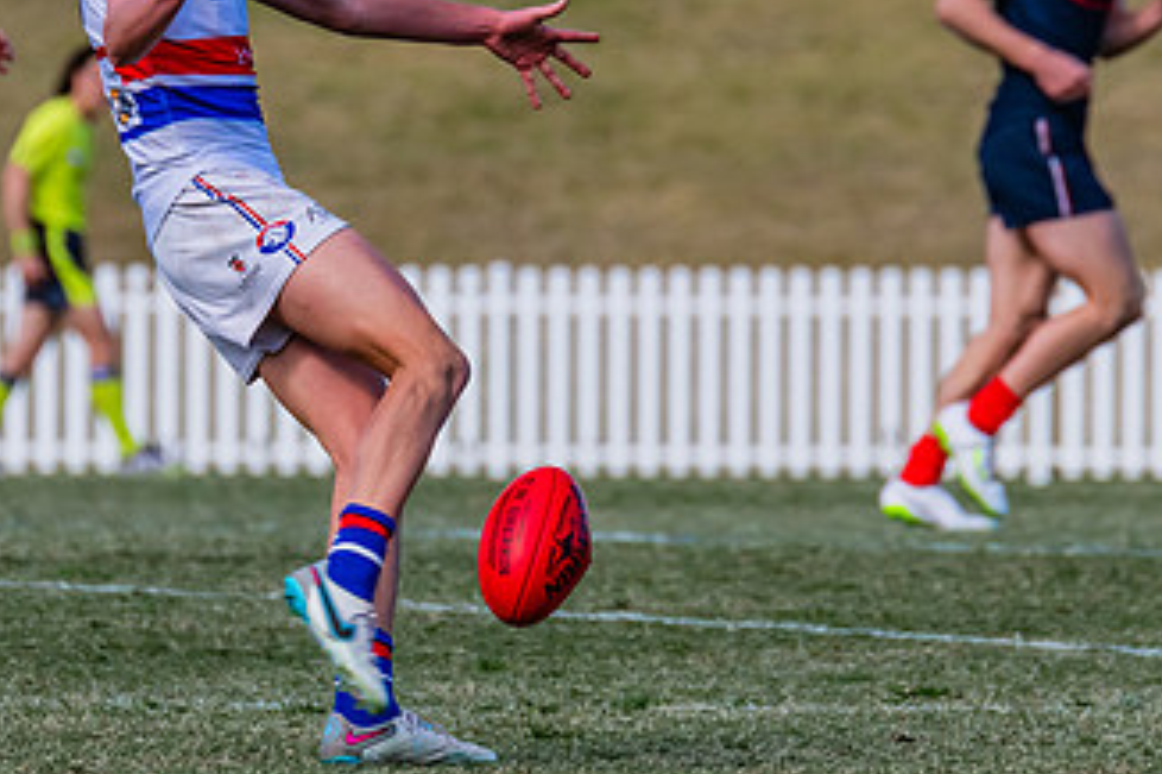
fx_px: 32744
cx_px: 345
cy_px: 132
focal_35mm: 1015
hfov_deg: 2.0
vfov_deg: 1.4
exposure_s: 1/1600
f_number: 7.1
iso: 800
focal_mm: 420
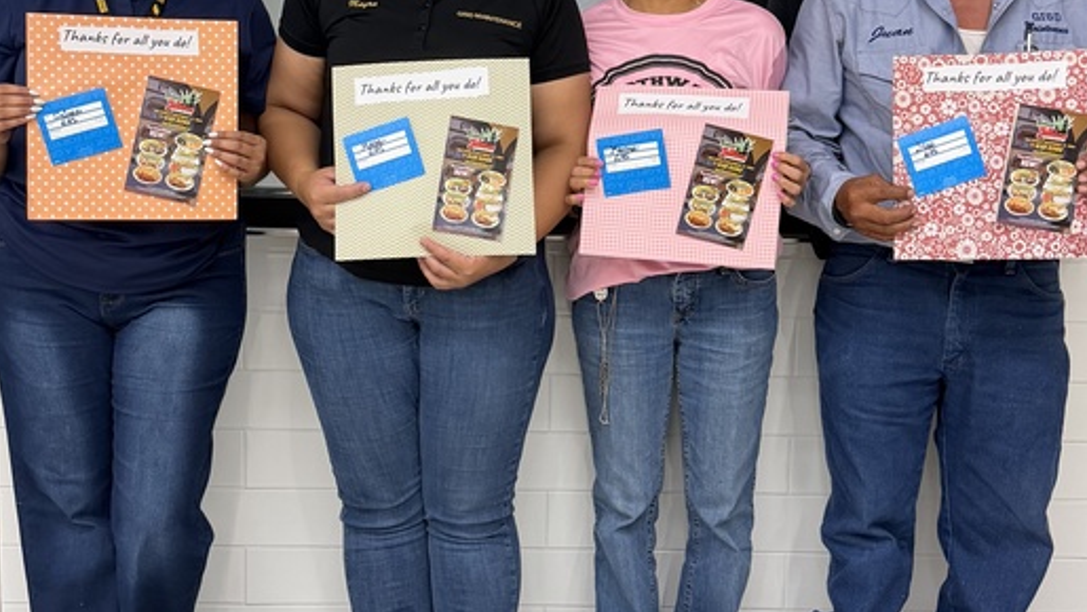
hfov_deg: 39.8
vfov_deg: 23.0
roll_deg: -0.6
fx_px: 1499
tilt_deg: -10.3
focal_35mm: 52
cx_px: 498
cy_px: 215
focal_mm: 6.76
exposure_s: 1/120
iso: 200
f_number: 1.78
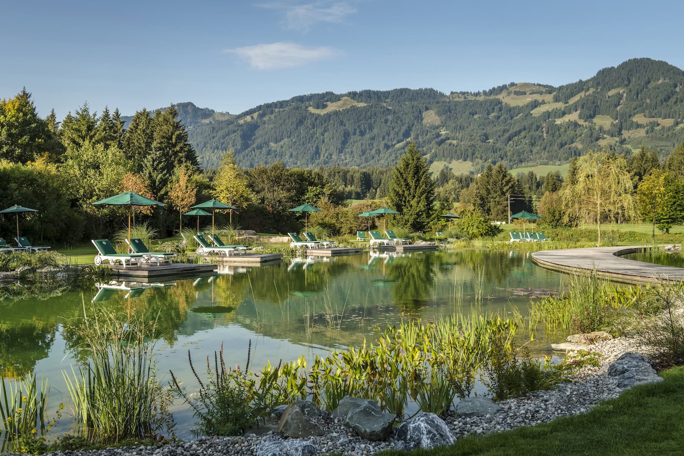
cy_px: 233
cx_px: 330
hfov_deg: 50.7
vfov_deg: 35.1
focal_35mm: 38
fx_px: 722
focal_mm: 36
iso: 320
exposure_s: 1/250
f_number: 13
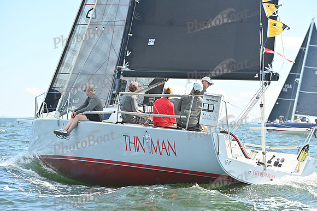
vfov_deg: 14.0
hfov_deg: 20.8
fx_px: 863
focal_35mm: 98
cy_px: 106
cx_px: 158
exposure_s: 1/1250
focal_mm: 98
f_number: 5
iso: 250
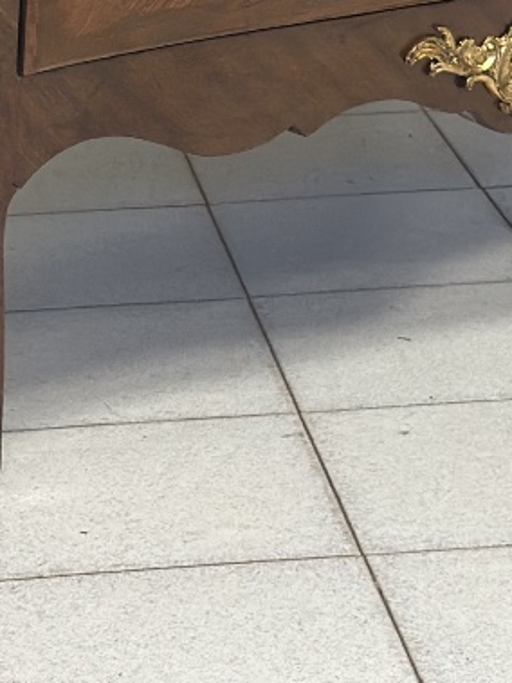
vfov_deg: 12.4
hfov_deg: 9.7
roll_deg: -0.2
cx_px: 155
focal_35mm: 152
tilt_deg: -9.3
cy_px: -310
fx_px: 2999
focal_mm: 6.86
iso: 250
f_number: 1.78
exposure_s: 1/100
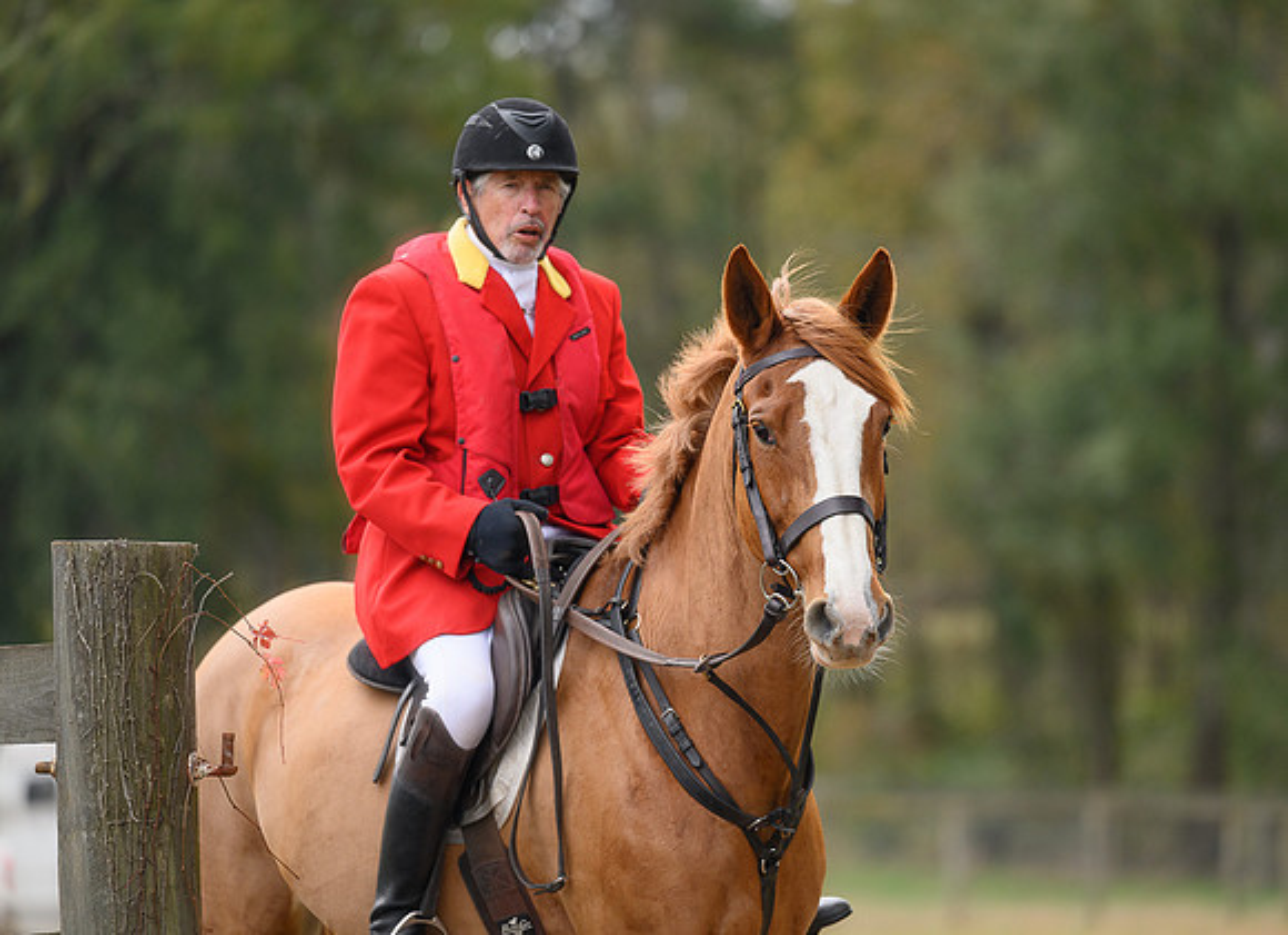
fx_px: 8232
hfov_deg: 8.9
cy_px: 442
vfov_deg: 6.5
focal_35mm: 224
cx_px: 741
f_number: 3.2
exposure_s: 1/640
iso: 500
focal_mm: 200
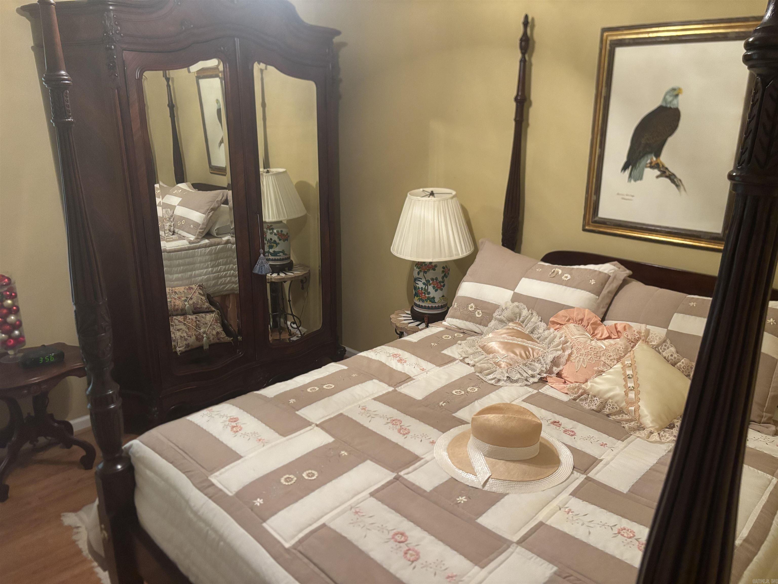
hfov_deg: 67.3
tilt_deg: -18.5
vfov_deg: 53.1
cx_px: 389
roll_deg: -1.1
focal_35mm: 26
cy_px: 292
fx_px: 584
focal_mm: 5.96
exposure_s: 1/60
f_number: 1.6
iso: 500
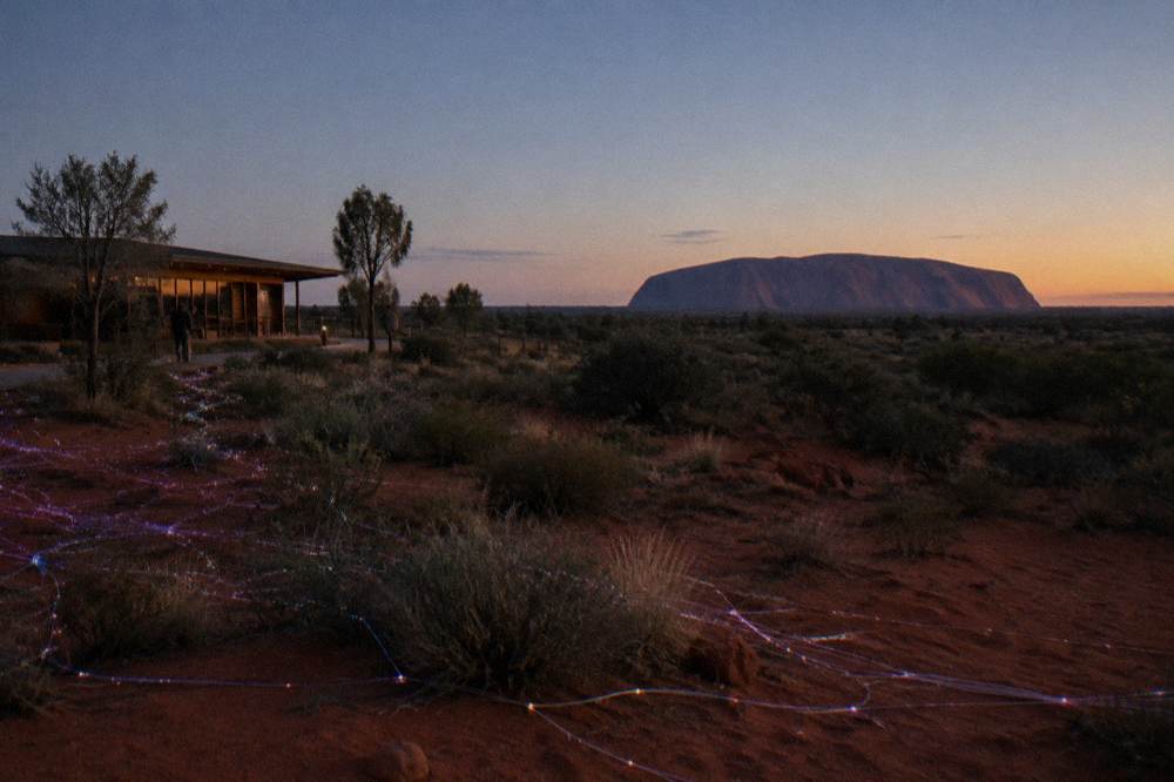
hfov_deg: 54.5
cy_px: 391
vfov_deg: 37.8
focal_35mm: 35
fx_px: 1141
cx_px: 587
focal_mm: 35
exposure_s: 1/60
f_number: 5
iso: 6400
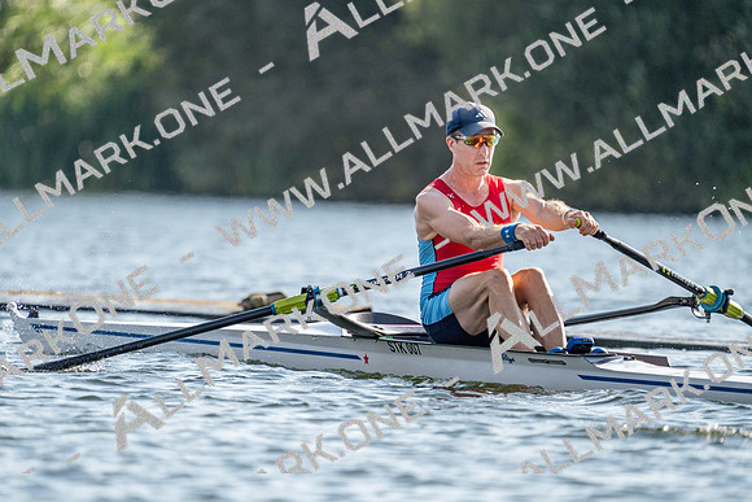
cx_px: 376
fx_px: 12536
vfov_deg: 2.3
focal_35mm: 600
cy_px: 251
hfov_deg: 3.4
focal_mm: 600
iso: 400
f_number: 6.3
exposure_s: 1/1600
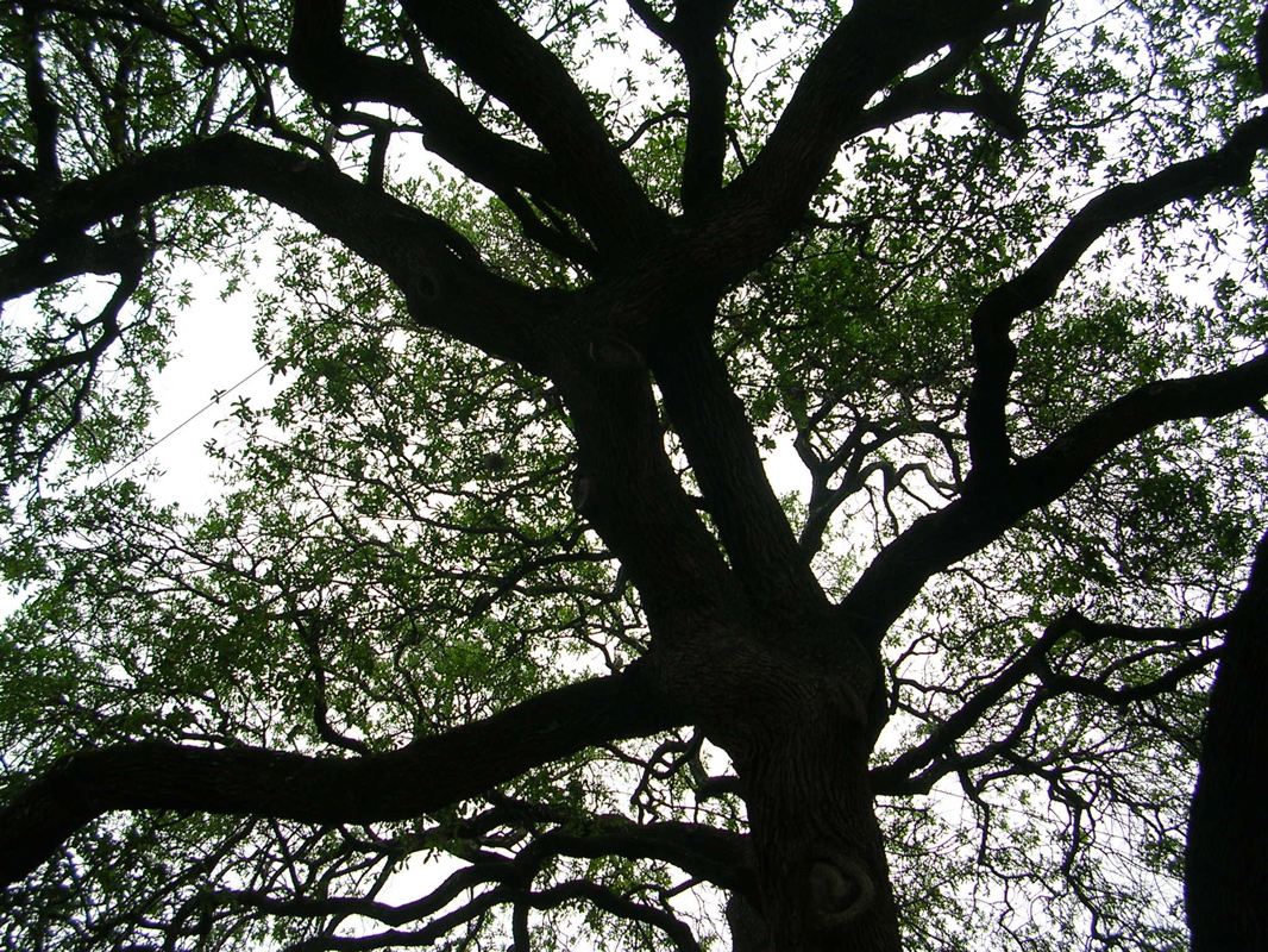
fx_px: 1392
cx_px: 634
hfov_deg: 49.0
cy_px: 476
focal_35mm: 38
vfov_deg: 37.7
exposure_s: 1/90.1
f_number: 2.8
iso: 50
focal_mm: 5.8
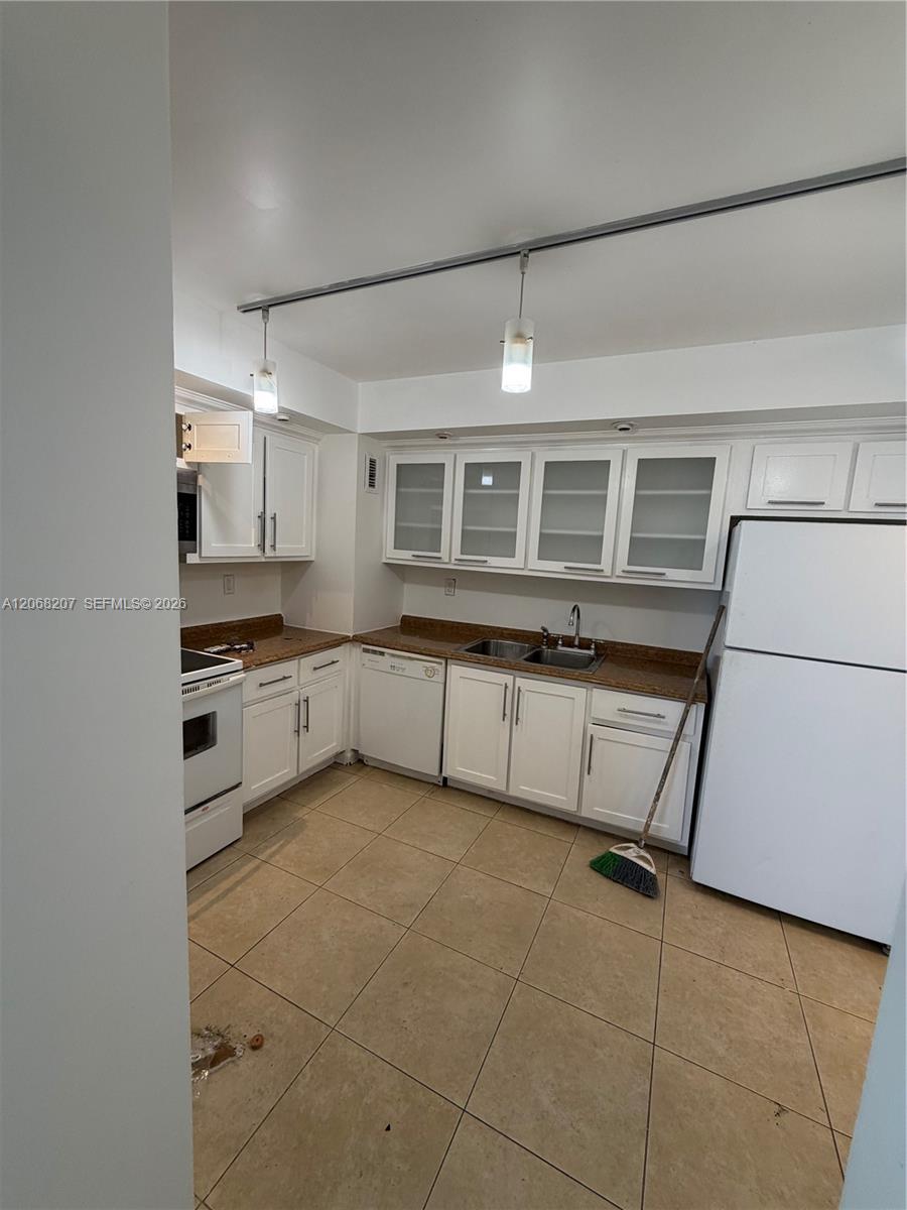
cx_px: 454
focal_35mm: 14
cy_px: 605
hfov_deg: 85.7
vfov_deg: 102.1
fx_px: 489
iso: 100
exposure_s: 1/120
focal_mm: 2.22
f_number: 2.2
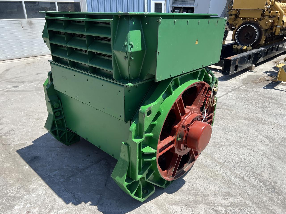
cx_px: 143
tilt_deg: -24.4
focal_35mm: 26
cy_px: 107
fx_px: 215
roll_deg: +1.9
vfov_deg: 53.1
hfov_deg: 67.3
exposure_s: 1/2994
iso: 50
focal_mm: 5.7
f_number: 1.5
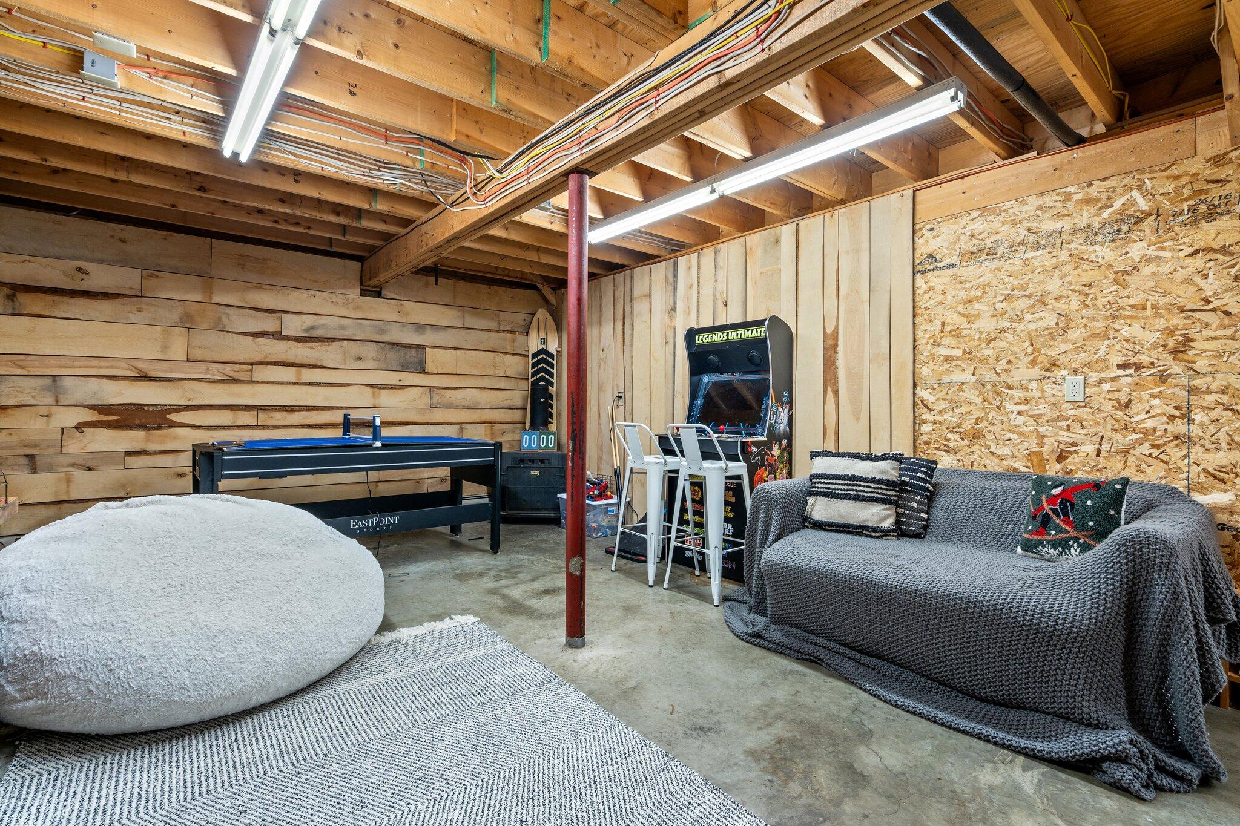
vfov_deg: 73.7
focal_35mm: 16
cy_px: 413
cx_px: 620
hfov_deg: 96.7
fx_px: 551
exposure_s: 1/4
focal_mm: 16
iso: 125
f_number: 9
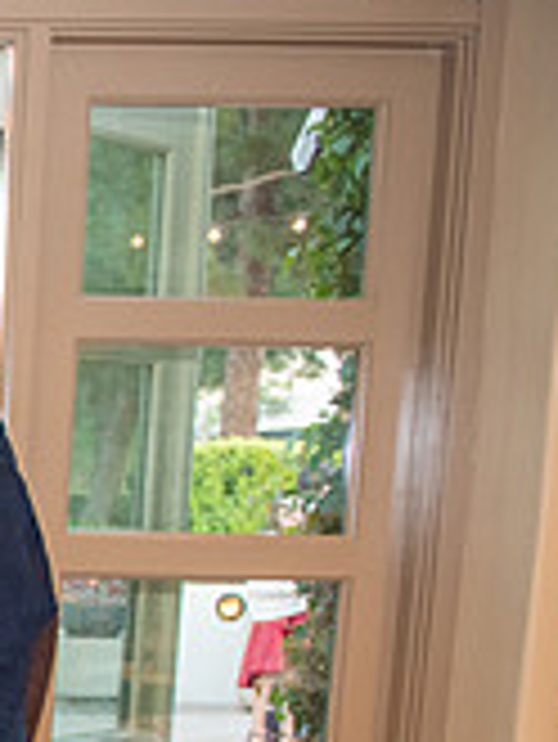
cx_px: -698
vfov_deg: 23.0
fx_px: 1739
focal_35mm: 81
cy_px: 767
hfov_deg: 14.0
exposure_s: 1/125
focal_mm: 24
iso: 1250
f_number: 2.8
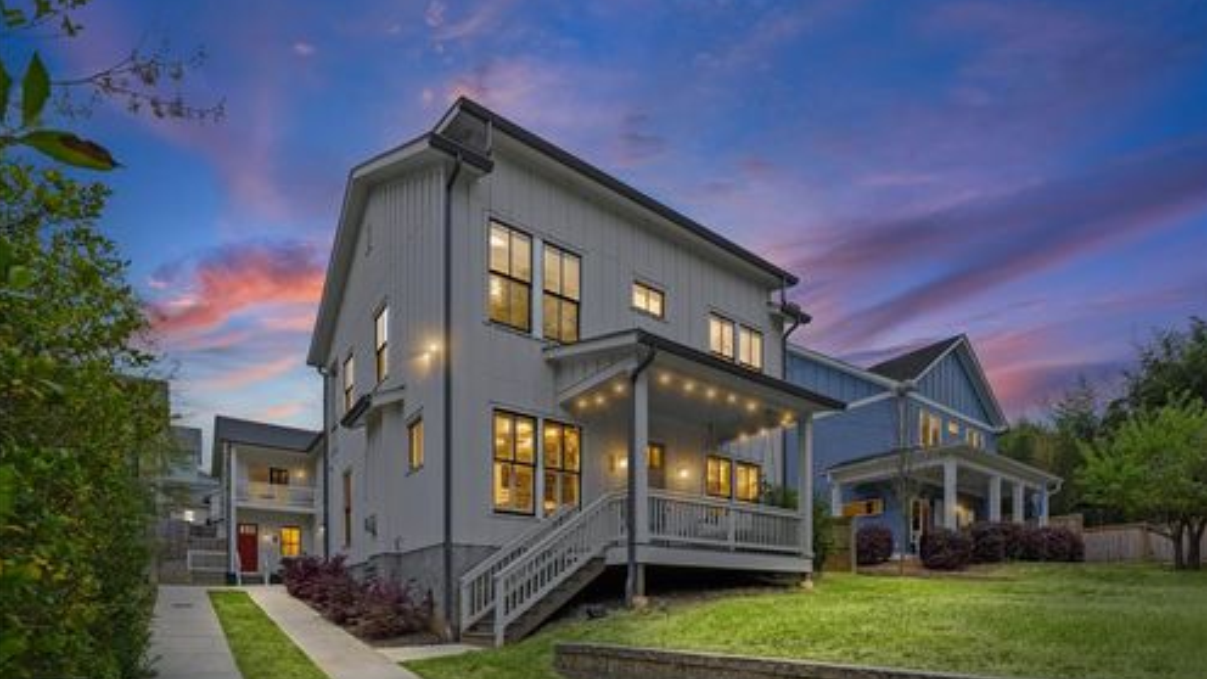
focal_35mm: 19
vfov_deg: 58.2
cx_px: 604
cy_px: 375
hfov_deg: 89.6
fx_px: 608
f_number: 8
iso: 400
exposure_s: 1/500
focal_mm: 18
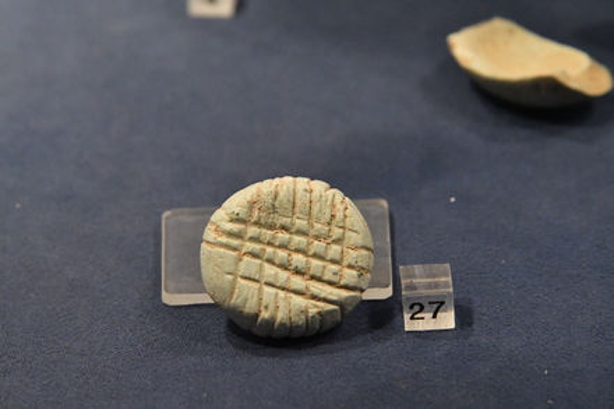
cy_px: 204
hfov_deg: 11.4
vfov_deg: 7.6
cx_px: 307
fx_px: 3069
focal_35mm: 180
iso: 6400
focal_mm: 120
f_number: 7.1
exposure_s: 1/200
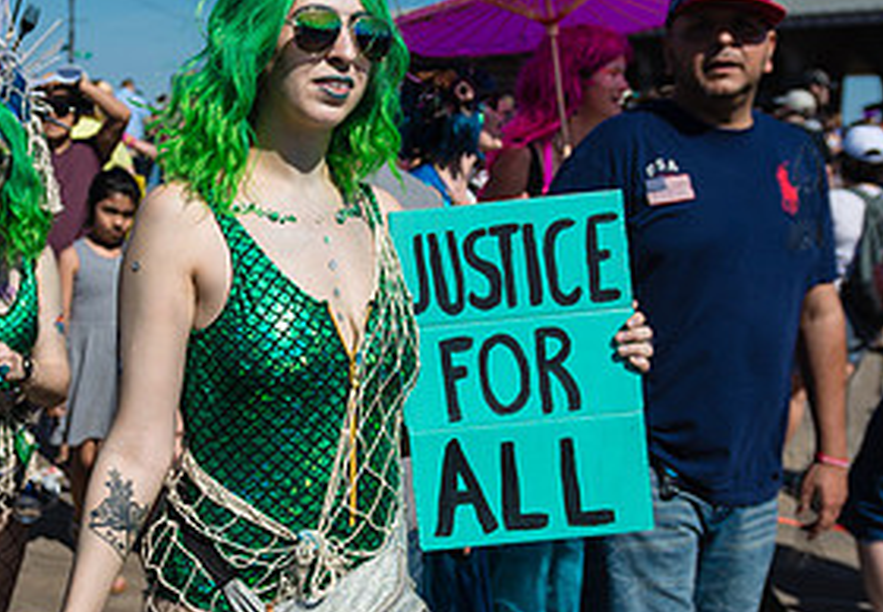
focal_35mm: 55
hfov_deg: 35.4
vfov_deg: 25.3
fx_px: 1365
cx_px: 272
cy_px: 300
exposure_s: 1/3200
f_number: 3.5
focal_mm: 24
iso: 100
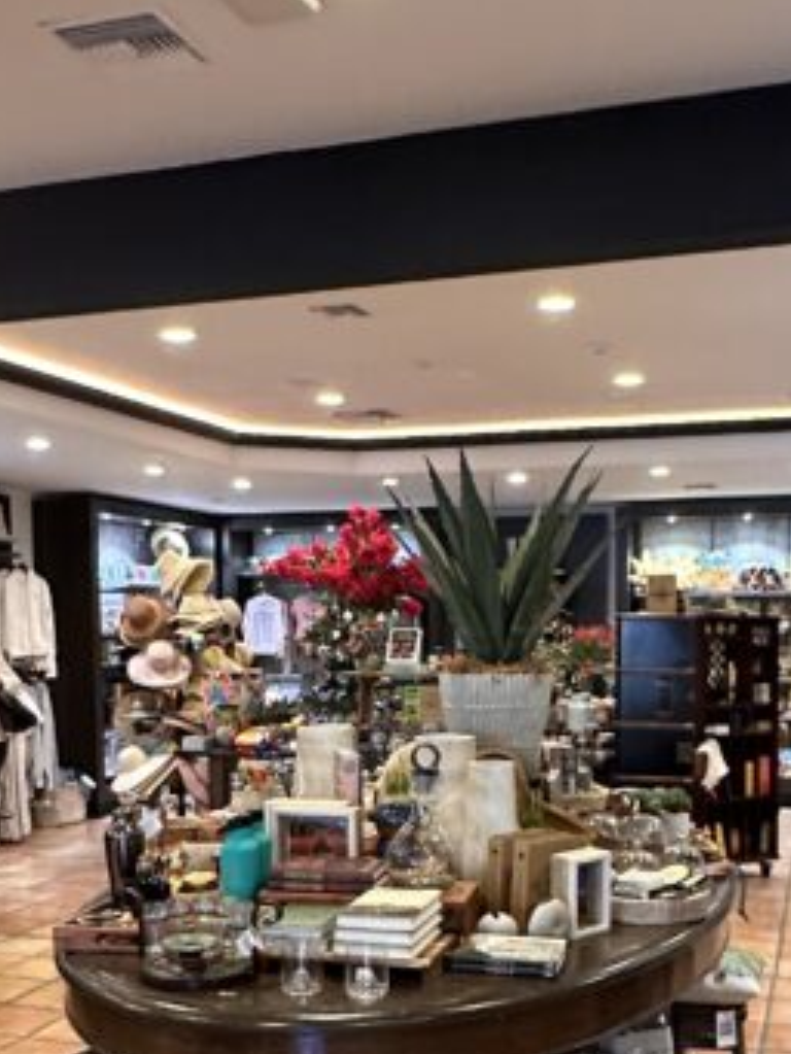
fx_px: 1279
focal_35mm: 42
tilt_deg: -4.4
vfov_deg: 43.9
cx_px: 426
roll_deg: +0.3
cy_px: 729
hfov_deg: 34.4
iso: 500
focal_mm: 2.22
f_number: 2.2
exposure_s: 1/60
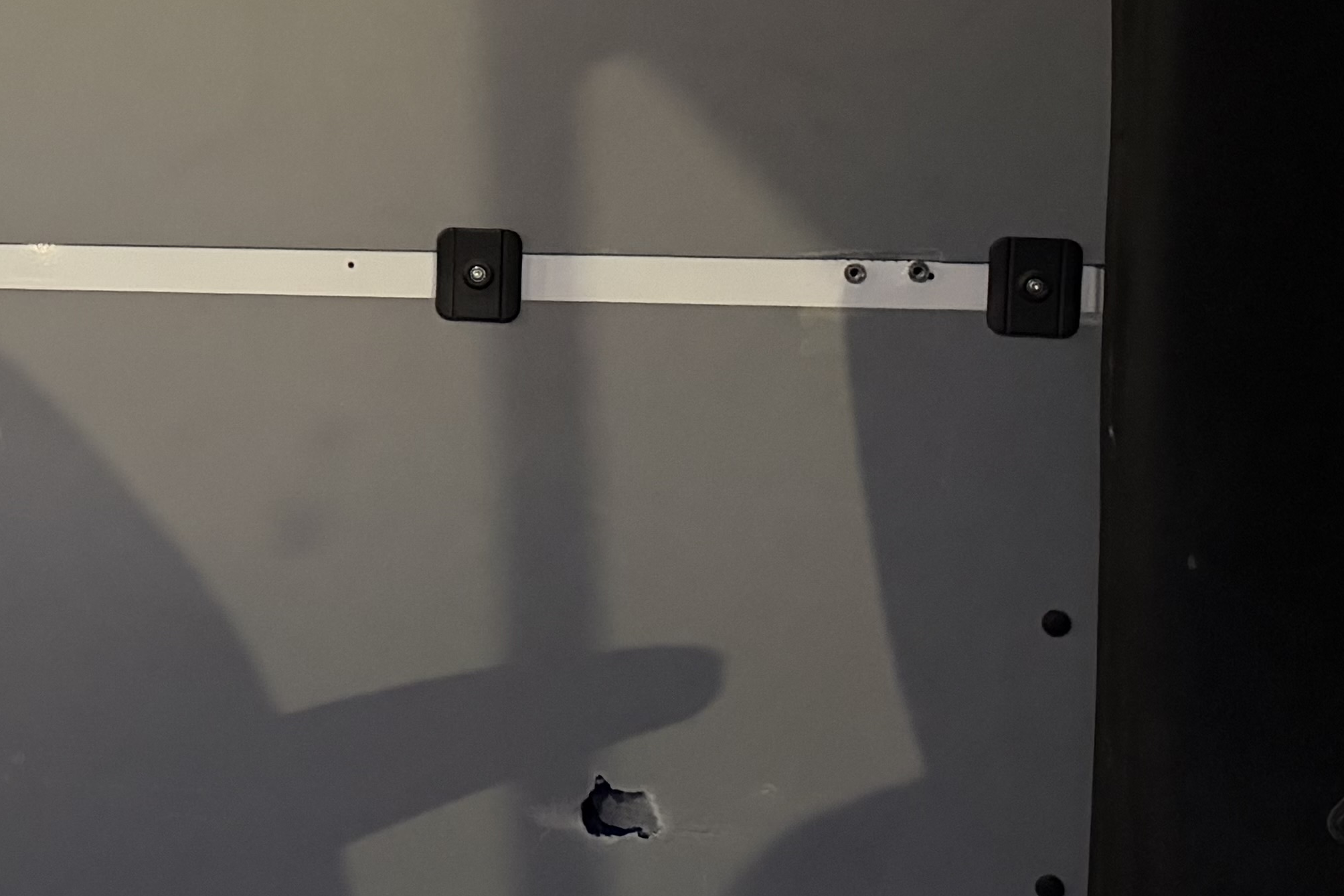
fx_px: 2651
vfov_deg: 19.0
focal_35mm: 71
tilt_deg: -2.0
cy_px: 197
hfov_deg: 25.5
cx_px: -265
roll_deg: -0.4
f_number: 1.78
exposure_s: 1/30
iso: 1000
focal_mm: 6.76
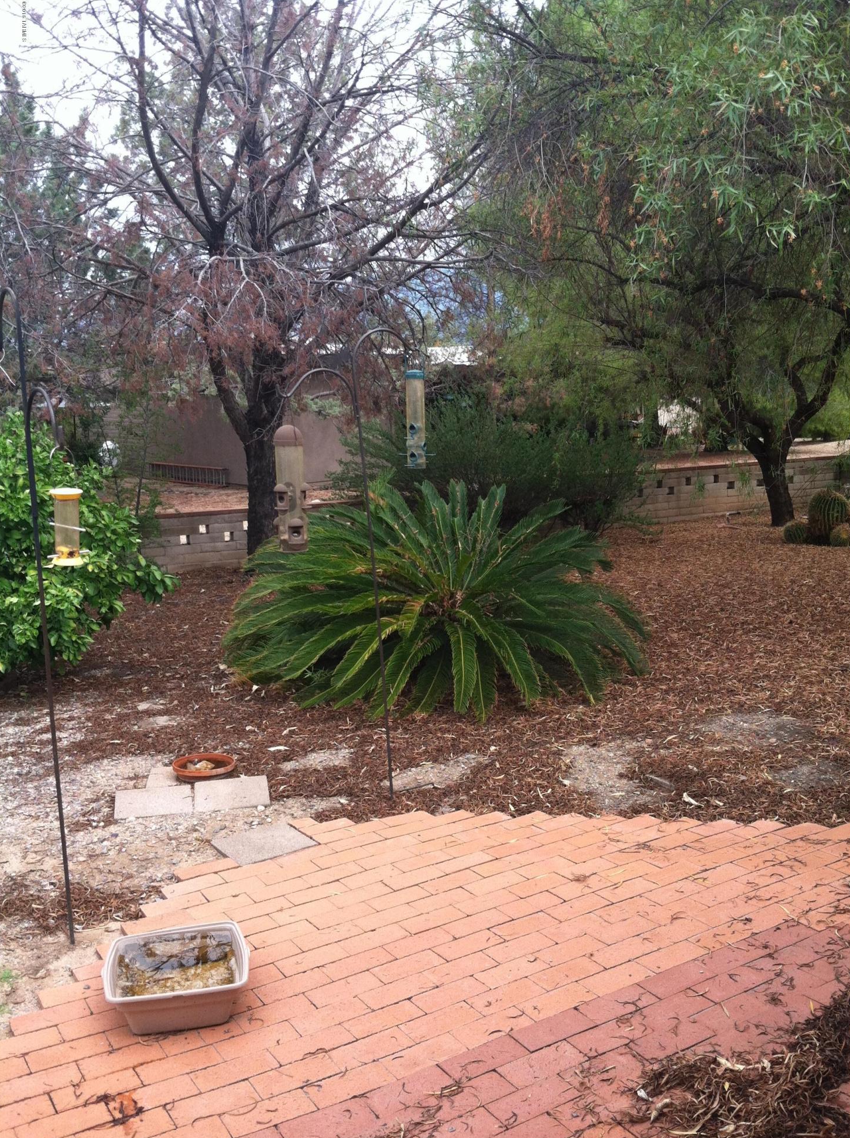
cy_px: 585
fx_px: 1182
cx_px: 433
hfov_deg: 39.6
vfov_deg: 51.4
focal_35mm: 36
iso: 80
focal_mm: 3.85
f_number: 2.8
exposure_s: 1/254
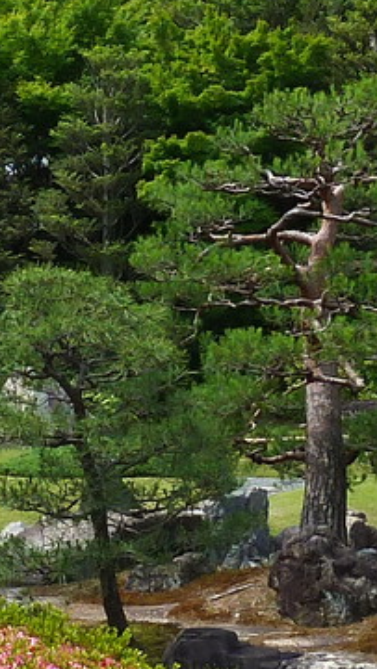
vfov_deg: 17.7
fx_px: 2146
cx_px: -95
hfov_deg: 9.9
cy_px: 405
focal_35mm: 121
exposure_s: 1/320
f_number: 4
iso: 80
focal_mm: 4.1
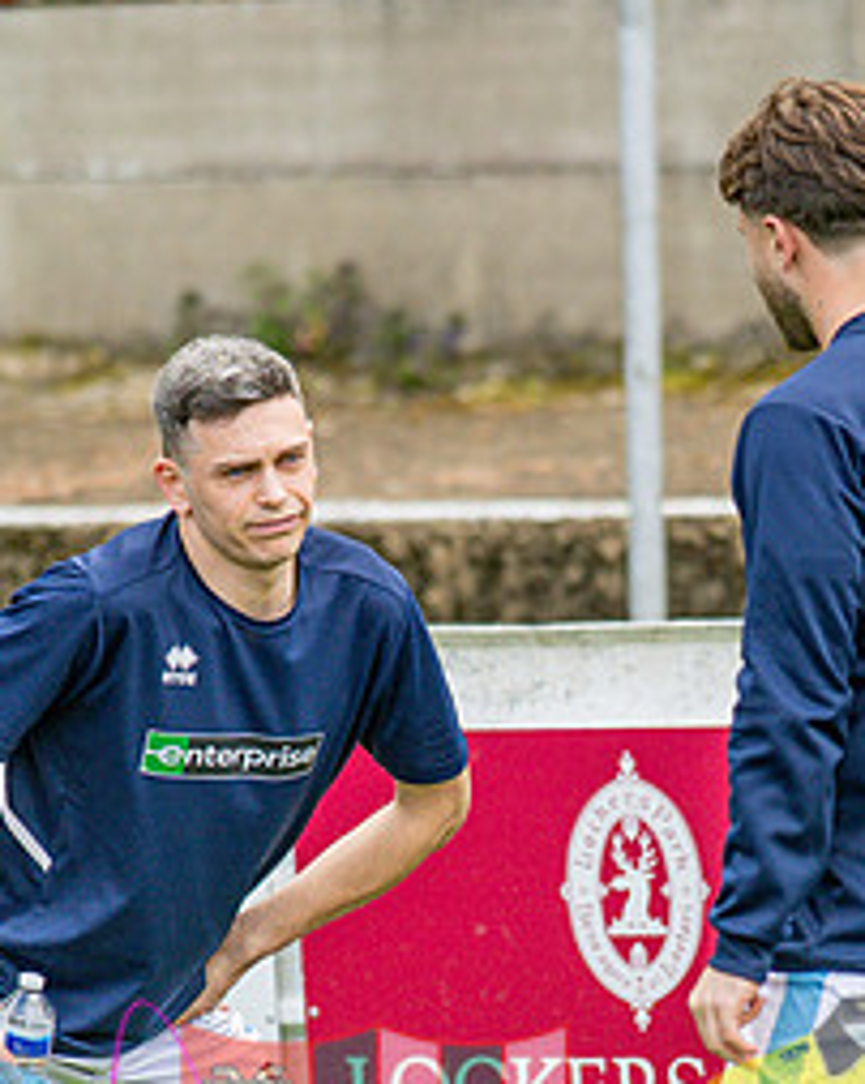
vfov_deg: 3.7
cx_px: 656
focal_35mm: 527
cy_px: 921
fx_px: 16885
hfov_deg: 2.9
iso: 250
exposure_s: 1/3200
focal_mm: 135
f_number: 1.8
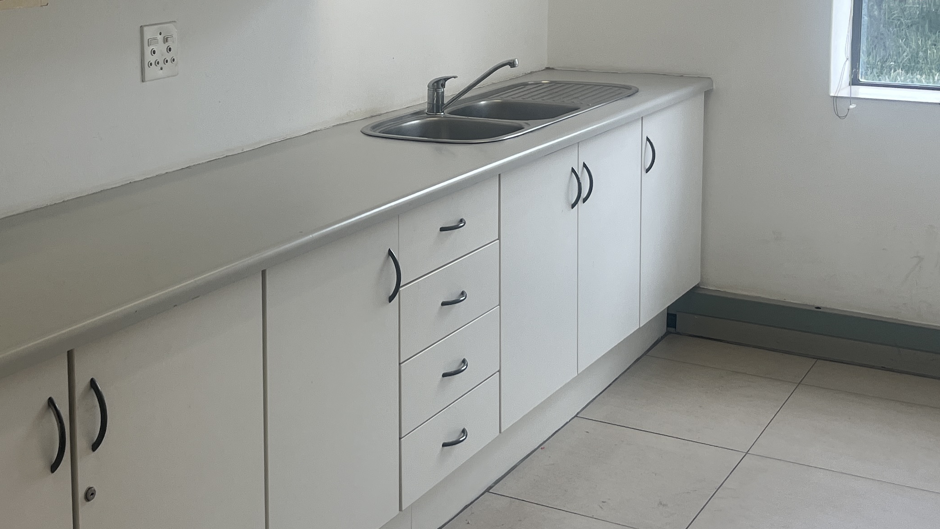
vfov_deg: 21.5
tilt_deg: -7.2
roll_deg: -1.4
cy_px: 89
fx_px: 1371
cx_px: 310
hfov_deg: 37.4
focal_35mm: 55
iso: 40
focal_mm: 5.1
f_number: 1.6
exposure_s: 1/191
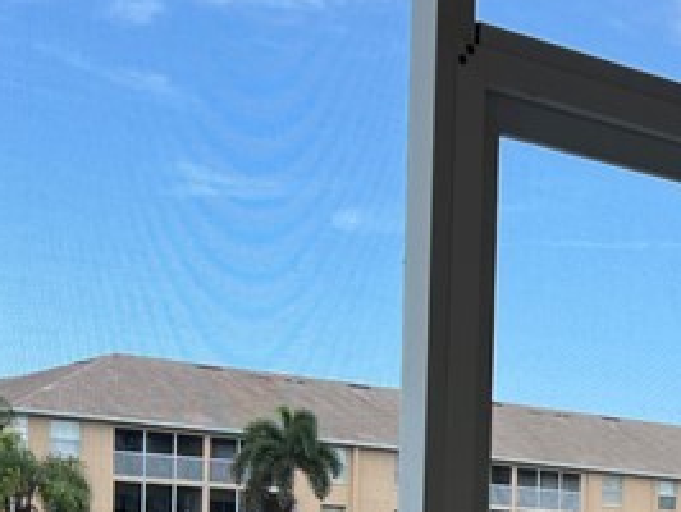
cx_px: 847
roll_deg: -2.0
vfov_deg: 14.1
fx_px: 1969
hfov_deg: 18.5
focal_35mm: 100
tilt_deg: -3.8
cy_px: 714
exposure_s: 1/1431
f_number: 1.5
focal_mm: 5.7
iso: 50
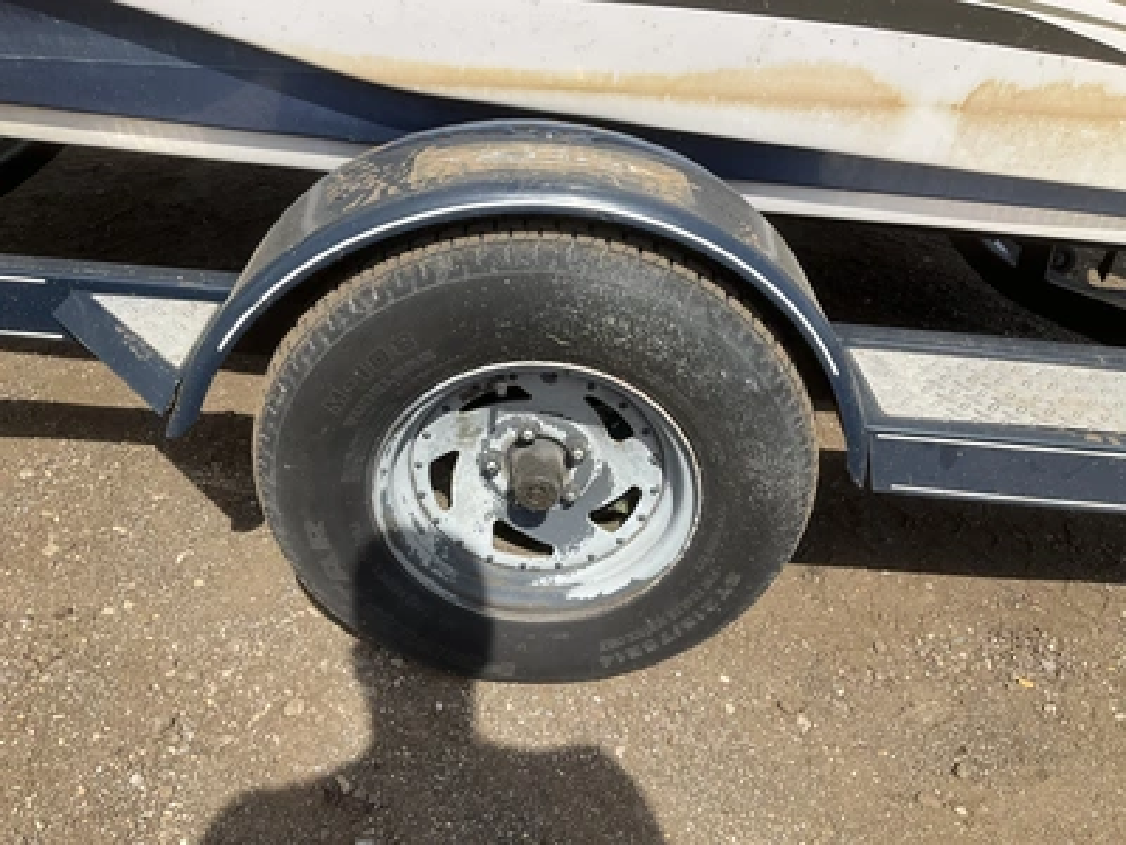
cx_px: 563
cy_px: 422
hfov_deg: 61.7
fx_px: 943
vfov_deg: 48.2
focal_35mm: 29
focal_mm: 3
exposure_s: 1/1098
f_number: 1.8
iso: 25
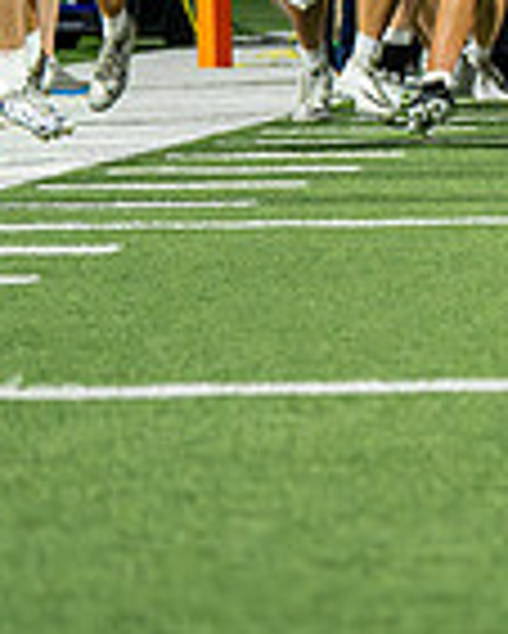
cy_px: -192
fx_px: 6383
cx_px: 1183
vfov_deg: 5.6
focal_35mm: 340
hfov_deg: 4.5
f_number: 2.8
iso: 3200
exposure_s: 1/1600
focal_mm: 70
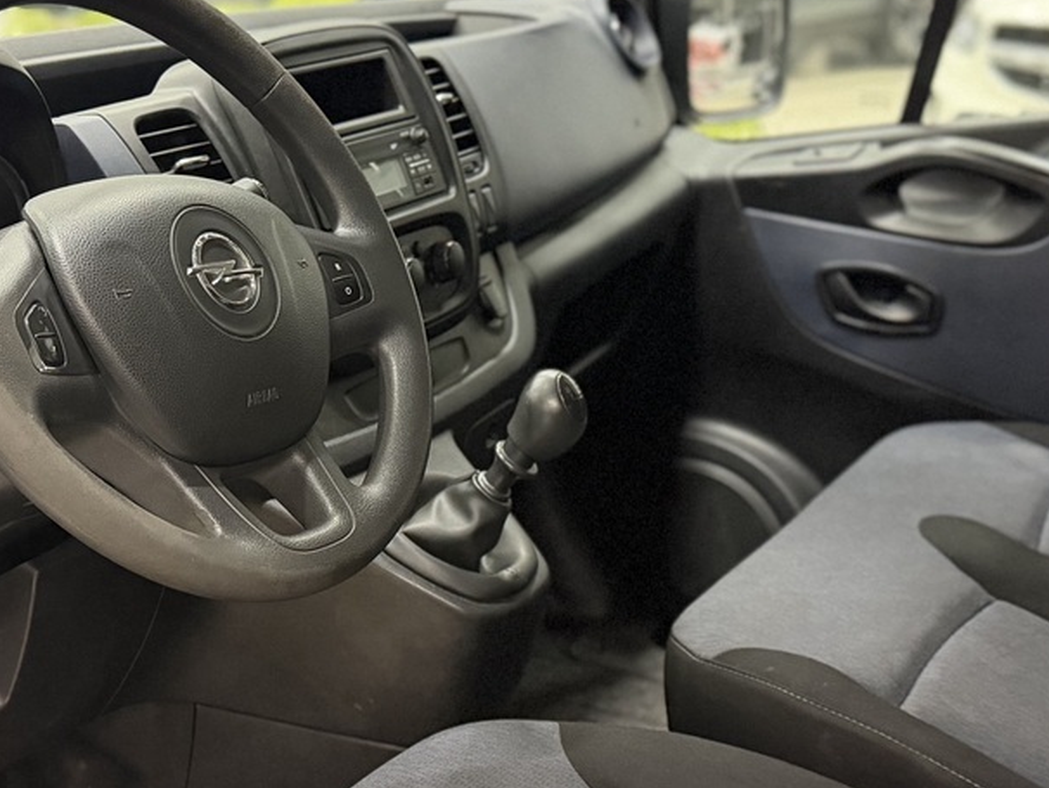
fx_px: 1728
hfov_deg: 33.7
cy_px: 521
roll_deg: -0.2
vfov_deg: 25.5
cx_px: 436
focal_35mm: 57
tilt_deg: -21.6
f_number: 1.78
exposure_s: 1/50
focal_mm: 6.76
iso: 640
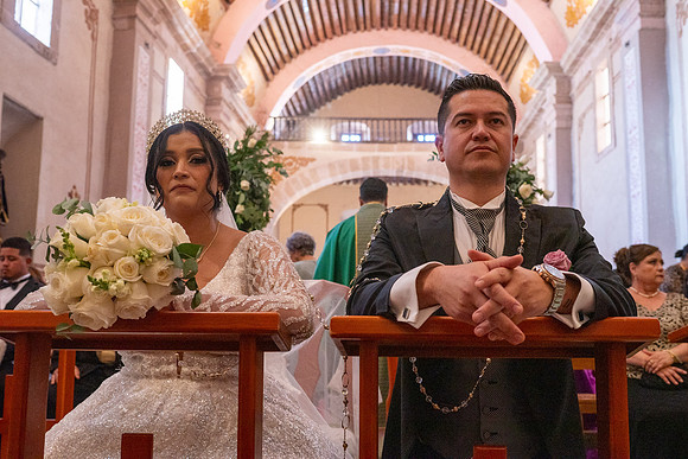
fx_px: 669
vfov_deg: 37.9
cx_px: 344
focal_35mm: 35
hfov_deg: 54.4
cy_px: 230
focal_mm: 35
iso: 2500
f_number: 5
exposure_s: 1/100
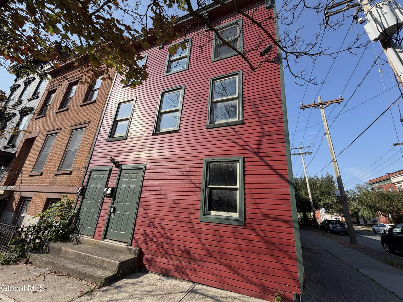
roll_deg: -4.2
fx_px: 163
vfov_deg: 85.7
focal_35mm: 14
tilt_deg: +18.6
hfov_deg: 102.1
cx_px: 202
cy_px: 151
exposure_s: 1/770
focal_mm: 2.22
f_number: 2.2
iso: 32
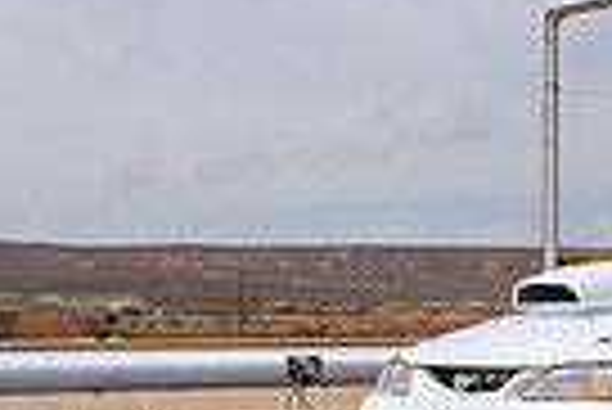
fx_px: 1736
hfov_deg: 19.9
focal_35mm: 102
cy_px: 302
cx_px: 428
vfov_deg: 13.4
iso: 200
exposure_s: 1/500
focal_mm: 24
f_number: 10
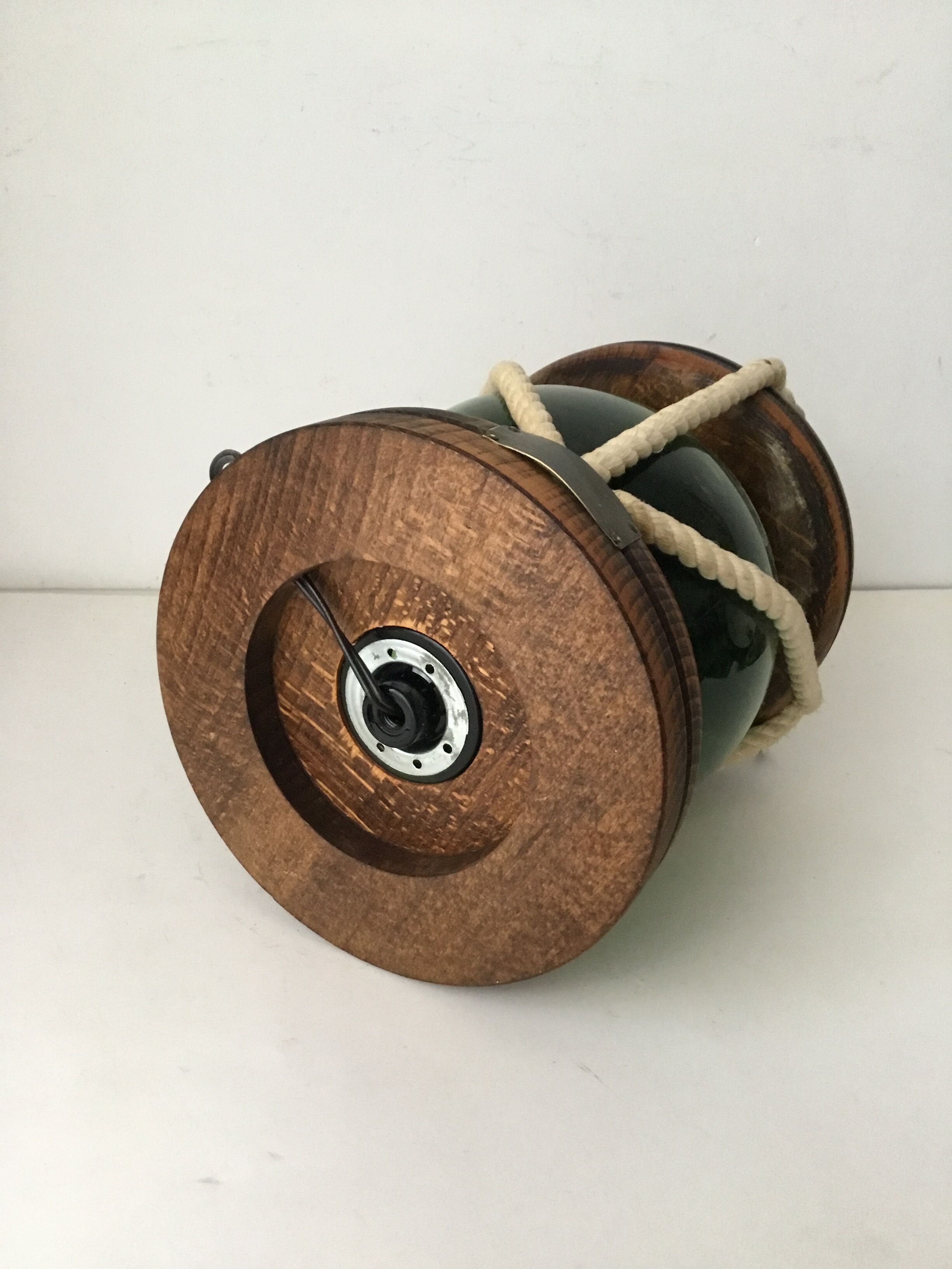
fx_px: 1137
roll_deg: -2.9
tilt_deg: -22.8
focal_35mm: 31
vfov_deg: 58.4
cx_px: 476
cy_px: 634
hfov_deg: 45.4
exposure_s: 1/25
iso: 200
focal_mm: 3.3
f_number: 2.4
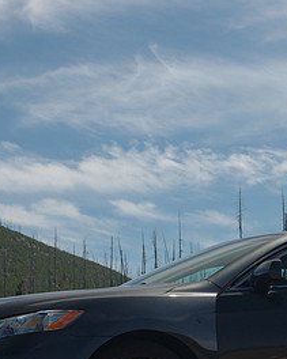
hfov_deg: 14.6
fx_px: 1115
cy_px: 207
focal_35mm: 105
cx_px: 234
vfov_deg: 18.3
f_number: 8
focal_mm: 34
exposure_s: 1/250
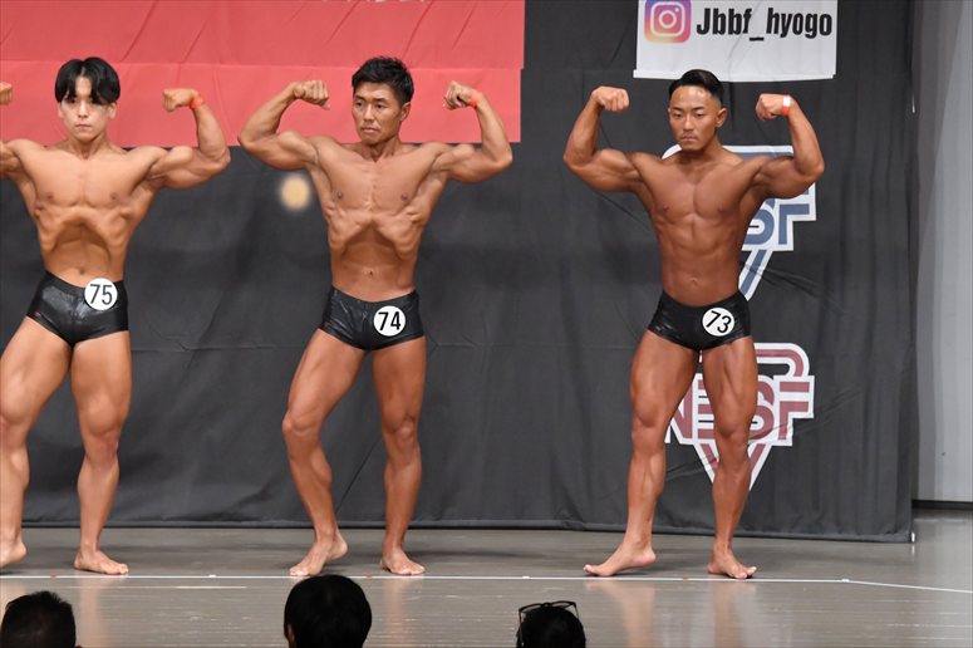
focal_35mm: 217
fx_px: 5862
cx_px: 486
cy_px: 324
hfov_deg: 9.5
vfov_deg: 6.3
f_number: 5.6
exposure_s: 1/400
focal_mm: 145
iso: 6400
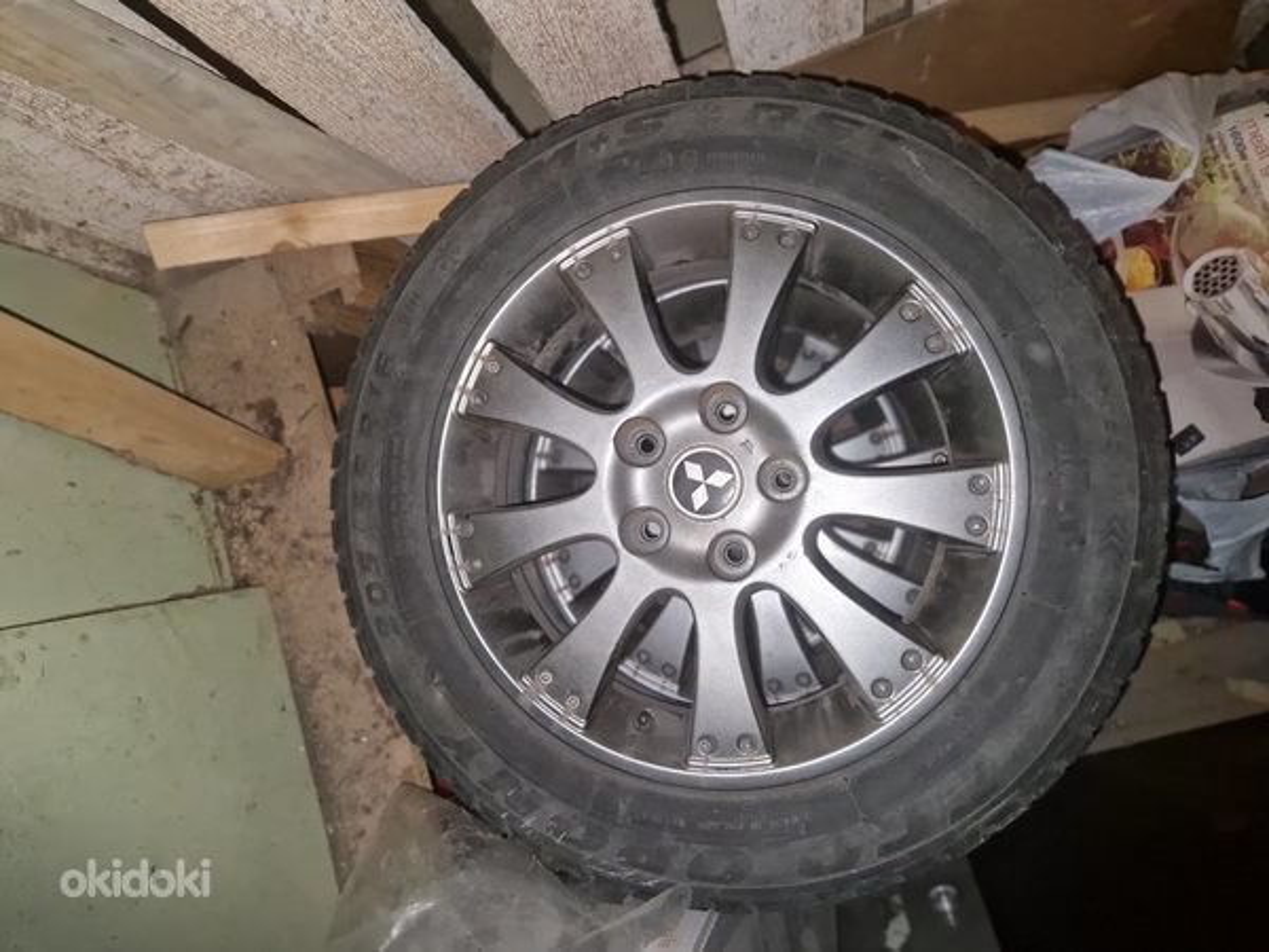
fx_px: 843
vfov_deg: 58.9
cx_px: 634
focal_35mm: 23
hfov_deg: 73.9
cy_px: 476
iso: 500
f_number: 1.8
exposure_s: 1/33
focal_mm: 5.4
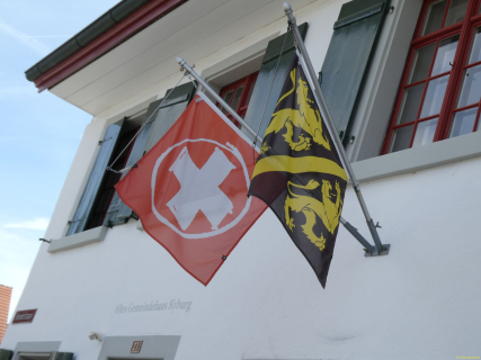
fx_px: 903
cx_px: 240
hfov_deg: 29.8
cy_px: 180
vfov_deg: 22.6
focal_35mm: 65
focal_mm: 11.7
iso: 80
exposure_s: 1/320
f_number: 4.4
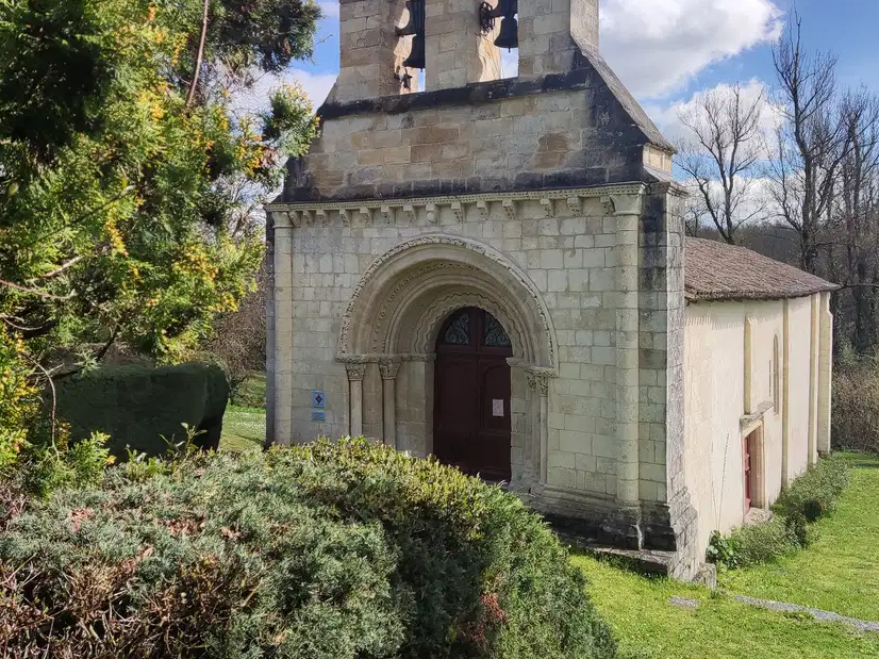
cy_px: 275
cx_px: 505
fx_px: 787
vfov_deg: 45.3
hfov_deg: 58.1
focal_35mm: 31
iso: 50
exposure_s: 1/1757
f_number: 1.79
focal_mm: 4.71
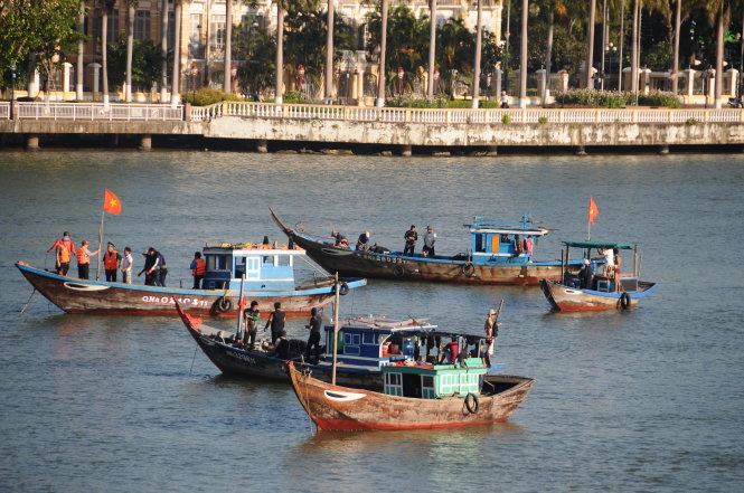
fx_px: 6189
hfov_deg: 6.9
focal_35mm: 300
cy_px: 246
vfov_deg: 4.6
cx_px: 372
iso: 200
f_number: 5.6
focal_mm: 200
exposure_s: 1/640
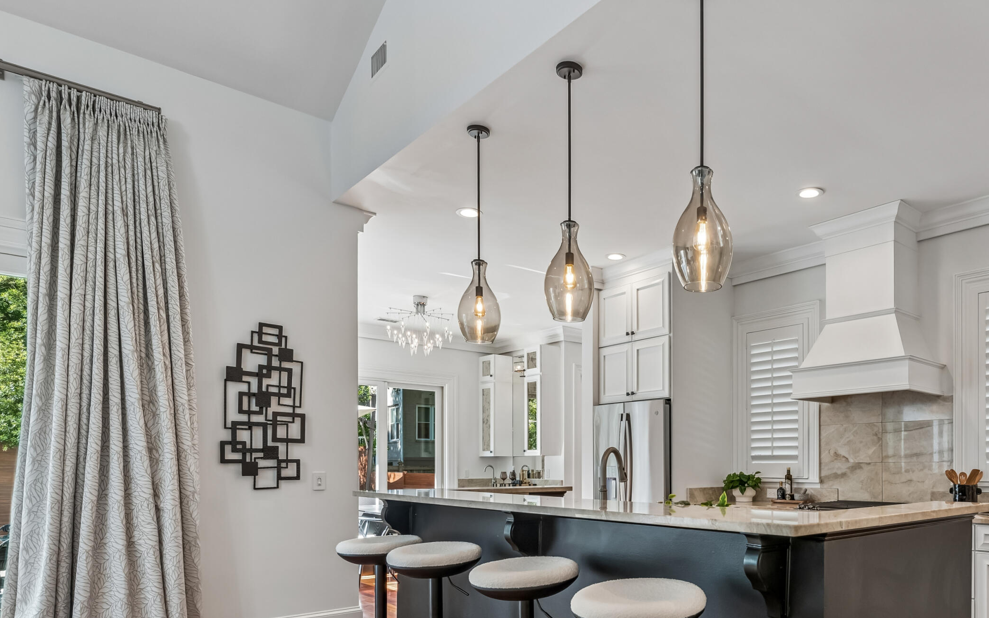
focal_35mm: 25
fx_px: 674
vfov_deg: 47.3
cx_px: 663
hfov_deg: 70.4
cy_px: 469
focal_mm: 17
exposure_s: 1/30
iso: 400
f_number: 8
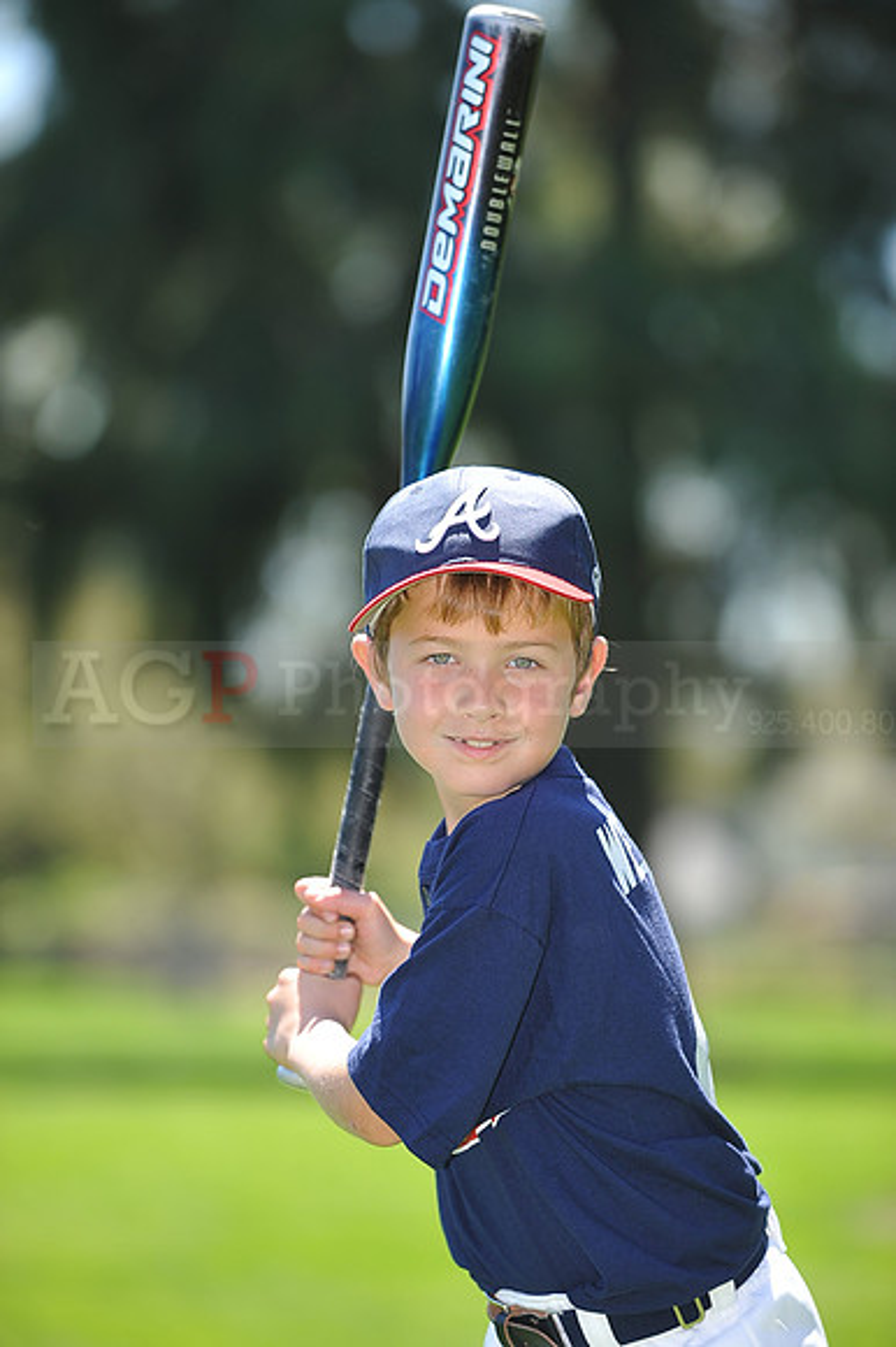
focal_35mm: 200
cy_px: 674
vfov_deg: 10.3
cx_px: 448
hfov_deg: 6.9
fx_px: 7475
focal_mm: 200
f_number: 4.5
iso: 200
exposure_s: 1/400
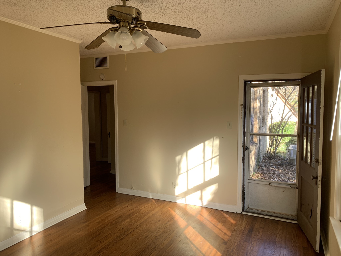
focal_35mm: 26
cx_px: 170
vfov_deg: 53.1
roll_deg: -0.2
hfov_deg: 67.3
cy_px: 128
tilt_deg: -4.3
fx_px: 256
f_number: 1.8
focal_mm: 4.25
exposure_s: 1/121
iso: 50
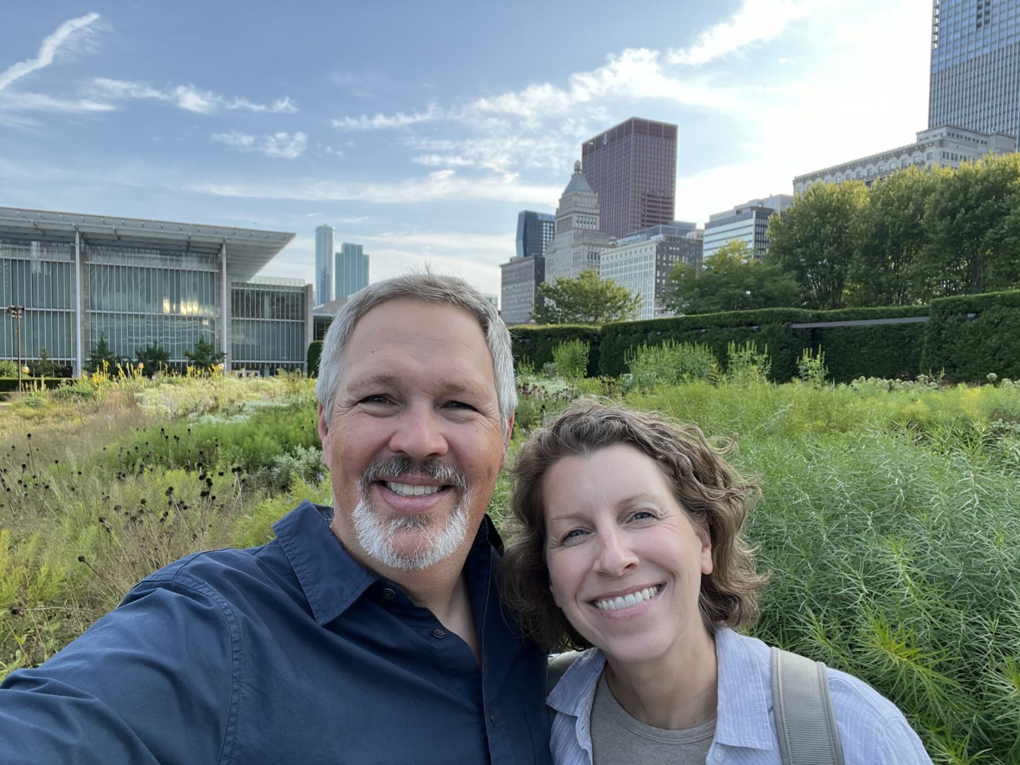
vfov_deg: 58.9
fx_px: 678
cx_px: 510
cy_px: 382
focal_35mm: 23
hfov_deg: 73.9
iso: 32
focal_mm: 2.71
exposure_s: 1/200
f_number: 2.2
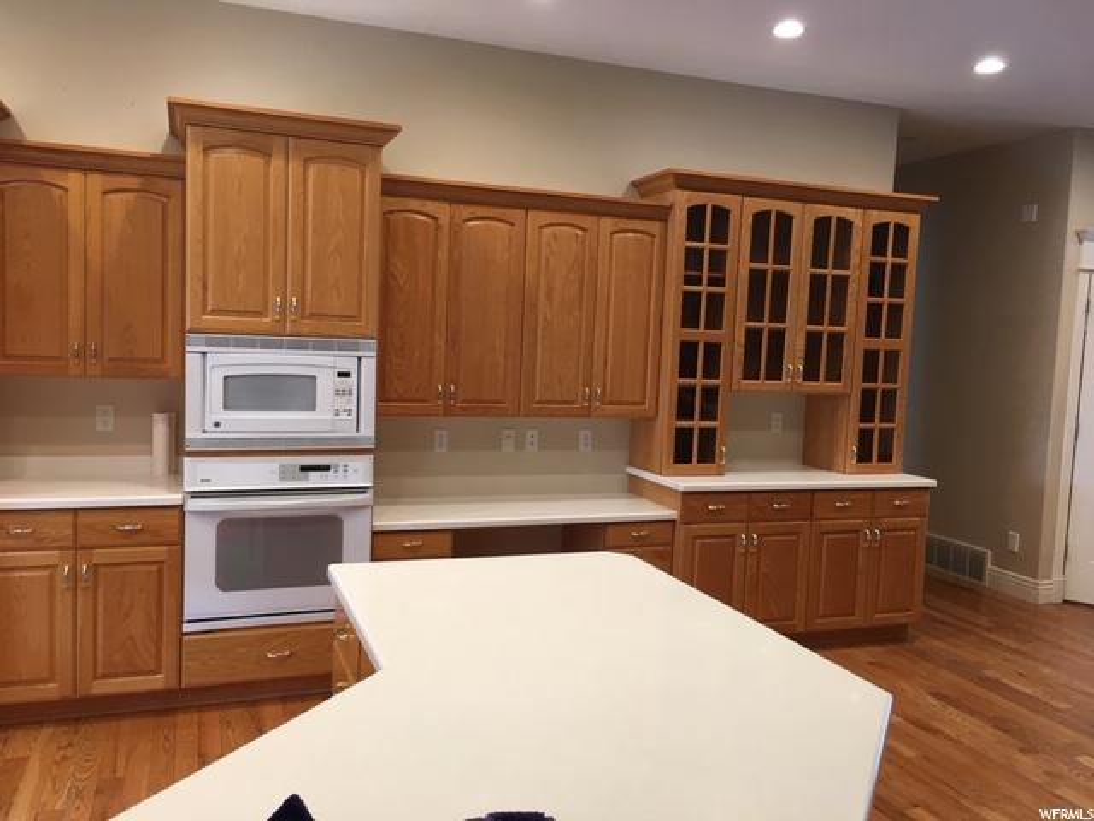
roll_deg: -4.2
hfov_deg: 61.7
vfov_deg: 48.2
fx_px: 917
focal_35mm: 29
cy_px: 410
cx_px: 547
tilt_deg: -4.6
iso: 50
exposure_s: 1/30
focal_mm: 4.15
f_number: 2.2
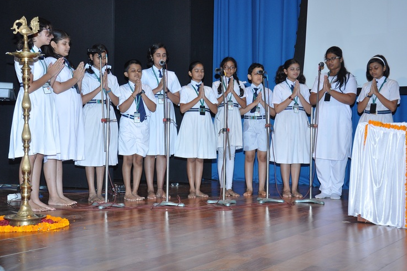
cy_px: 131
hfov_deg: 40.4
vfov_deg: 27.4
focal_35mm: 49
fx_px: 553
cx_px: 194
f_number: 5.6
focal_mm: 30
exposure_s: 1/125
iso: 800
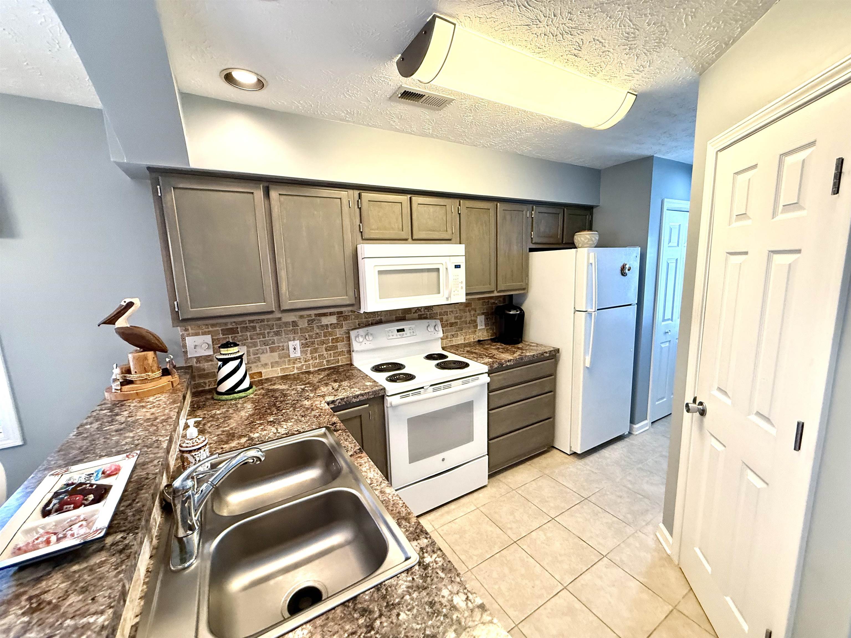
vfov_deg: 85.7
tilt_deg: -5.4
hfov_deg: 102.1
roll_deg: +0.0
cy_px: 319
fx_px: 344
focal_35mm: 14
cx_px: 426
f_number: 2.2
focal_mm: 2.22
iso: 250
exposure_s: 1/120
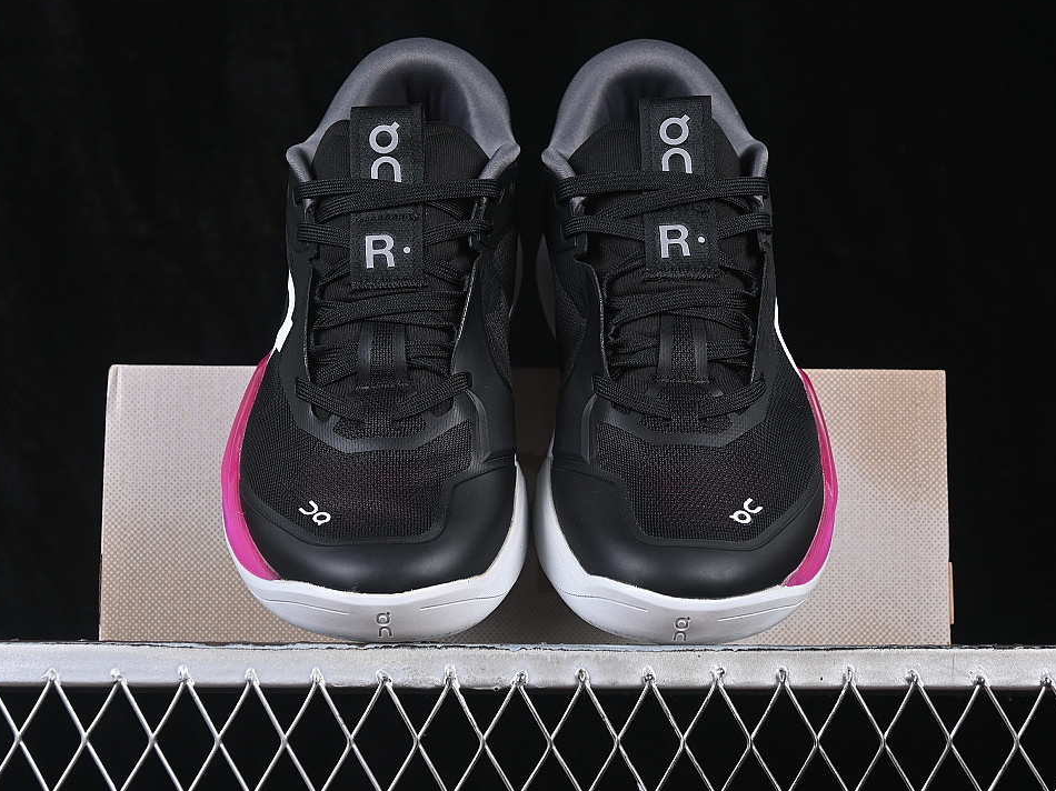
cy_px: 393
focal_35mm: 82
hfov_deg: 23.8
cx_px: 516
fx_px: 2501
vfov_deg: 18.0
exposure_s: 1/60
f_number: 6.3
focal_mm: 50
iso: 160
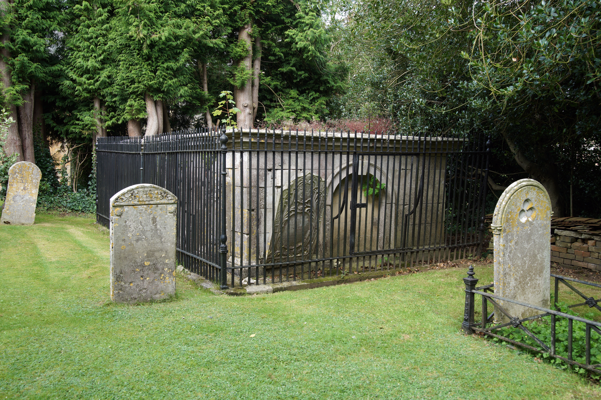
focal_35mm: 35
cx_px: 300
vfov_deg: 37.9
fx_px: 584
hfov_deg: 54.4
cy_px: 200
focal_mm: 35
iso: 200
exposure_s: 1/60
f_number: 8
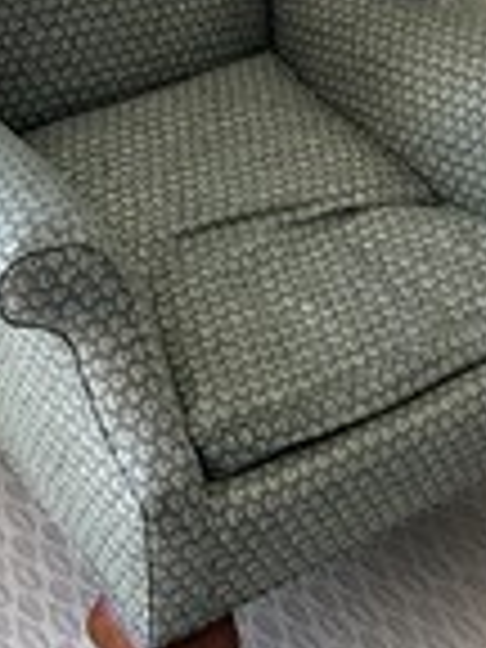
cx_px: 220
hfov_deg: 20.4
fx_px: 1348
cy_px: 189
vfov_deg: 26.8
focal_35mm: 72
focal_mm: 5.7
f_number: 1.5
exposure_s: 1/121
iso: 80
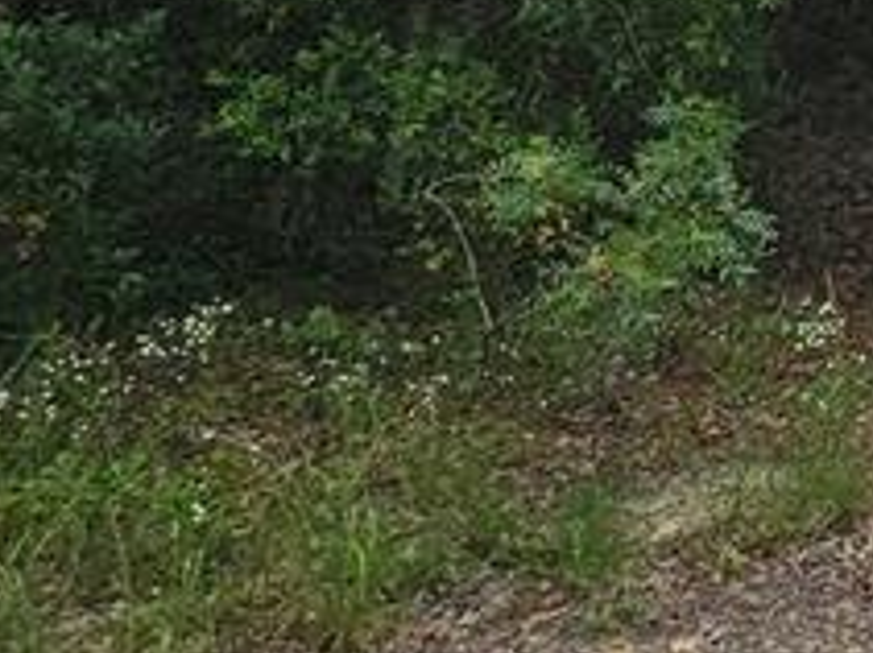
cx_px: 1605
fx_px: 1588
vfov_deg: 19.5
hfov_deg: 20.6
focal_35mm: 63
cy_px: -393
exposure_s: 1/2296
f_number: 2.2
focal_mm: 2.2
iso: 50
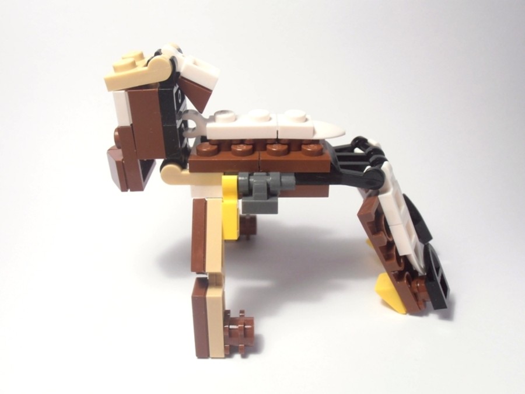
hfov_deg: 50.1
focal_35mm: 37
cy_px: 197
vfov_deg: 38.7
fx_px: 561
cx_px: 262
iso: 80
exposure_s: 1/50
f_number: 3.9
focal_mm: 6.61
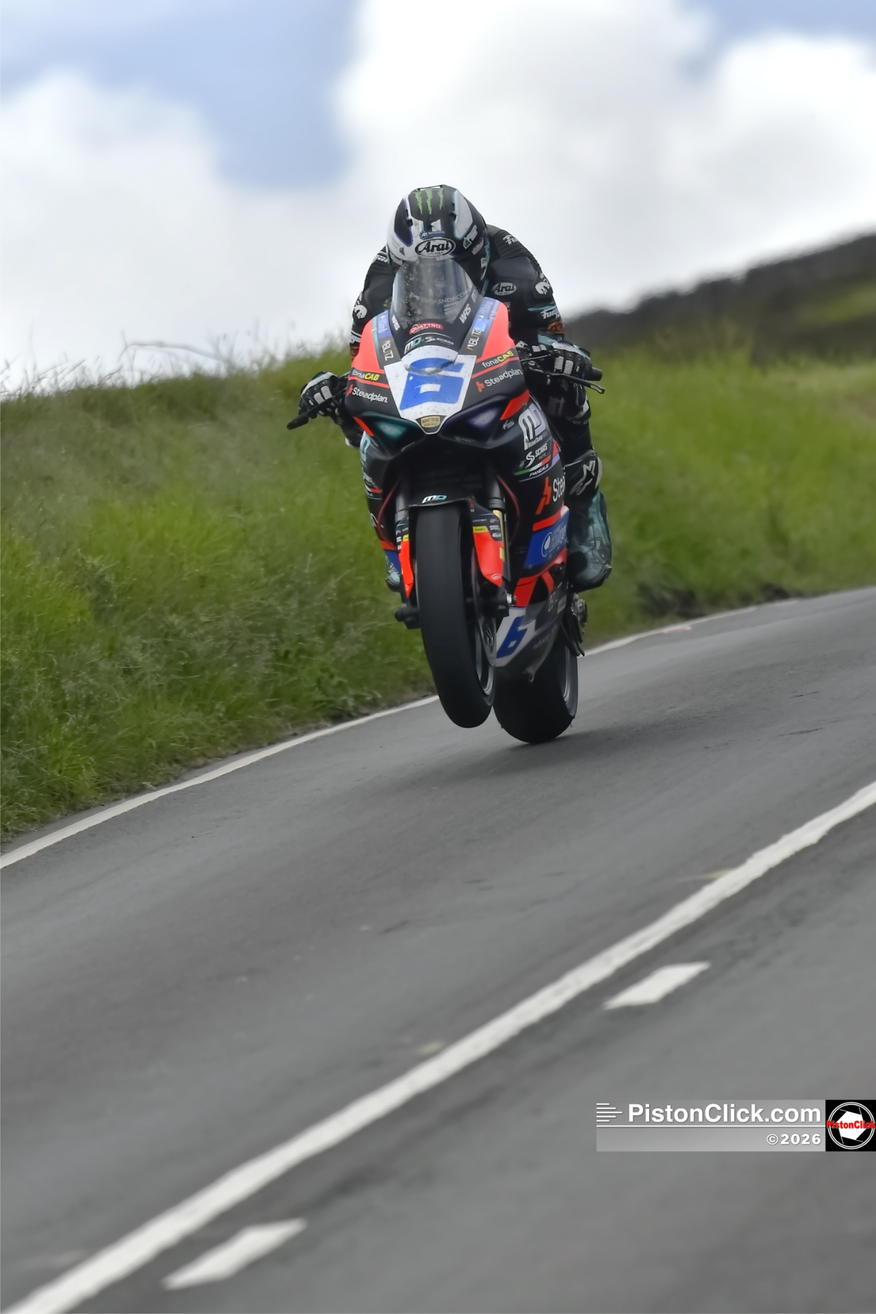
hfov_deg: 3.1
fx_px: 16427
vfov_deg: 4.6
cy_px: 657
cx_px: 438
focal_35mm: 450
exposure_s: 1/1250
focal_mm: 300
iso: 360
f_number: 4.5
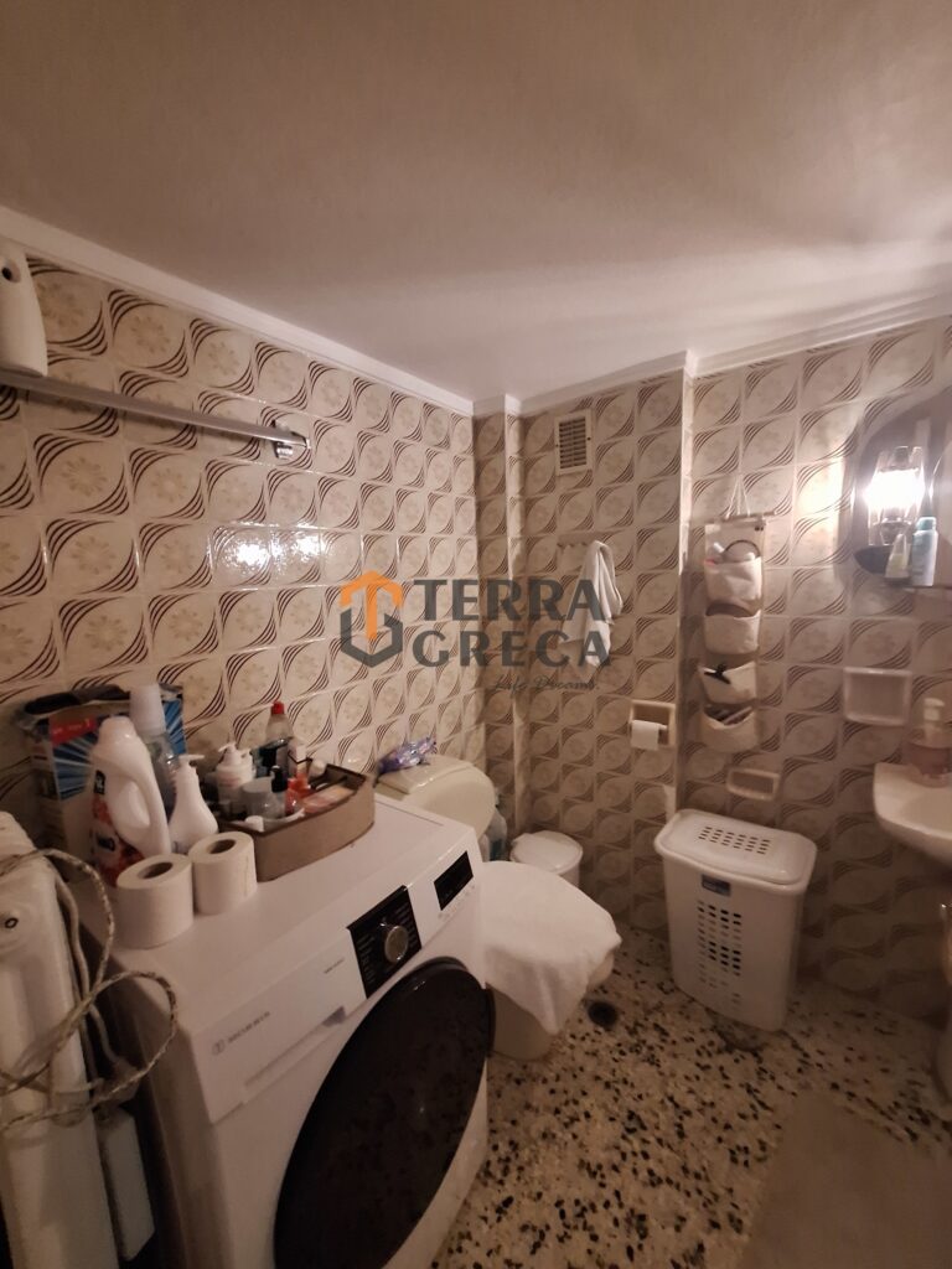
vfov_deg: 106.2
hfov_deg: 89.9
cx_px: 476
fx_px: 477
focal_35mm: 13
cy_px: 634
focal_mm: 1.74
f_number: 2.2
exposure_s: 1/20
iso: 640
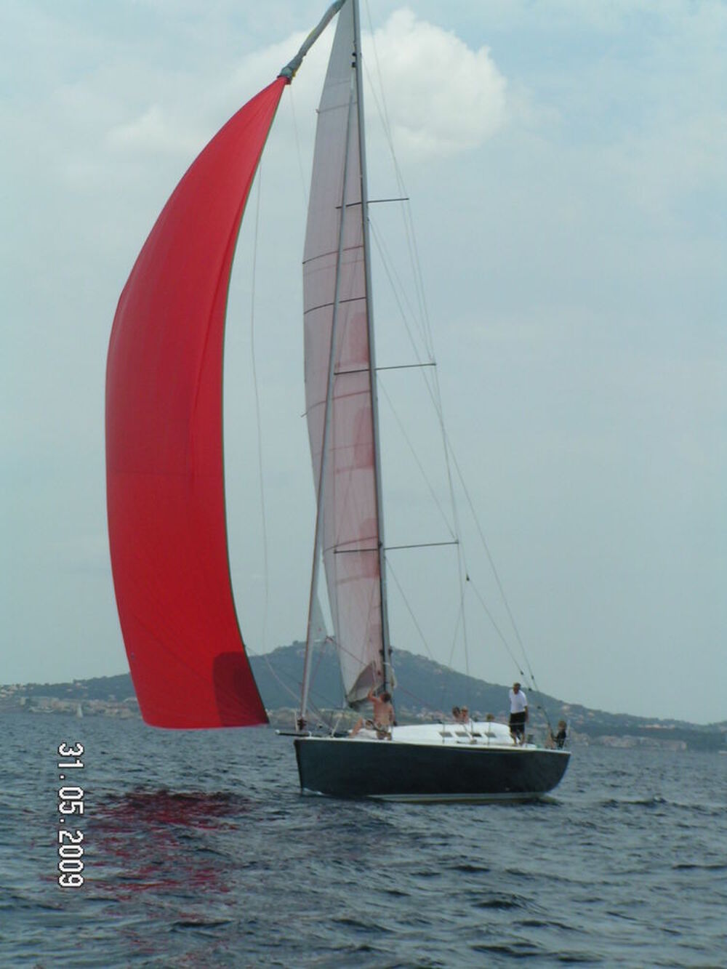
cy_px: 484
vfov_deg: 16.5
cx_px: 364
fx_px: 3332
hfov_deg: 12.5
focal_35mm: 119
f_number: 5
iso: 50
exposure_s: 1/250
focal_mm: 18.2
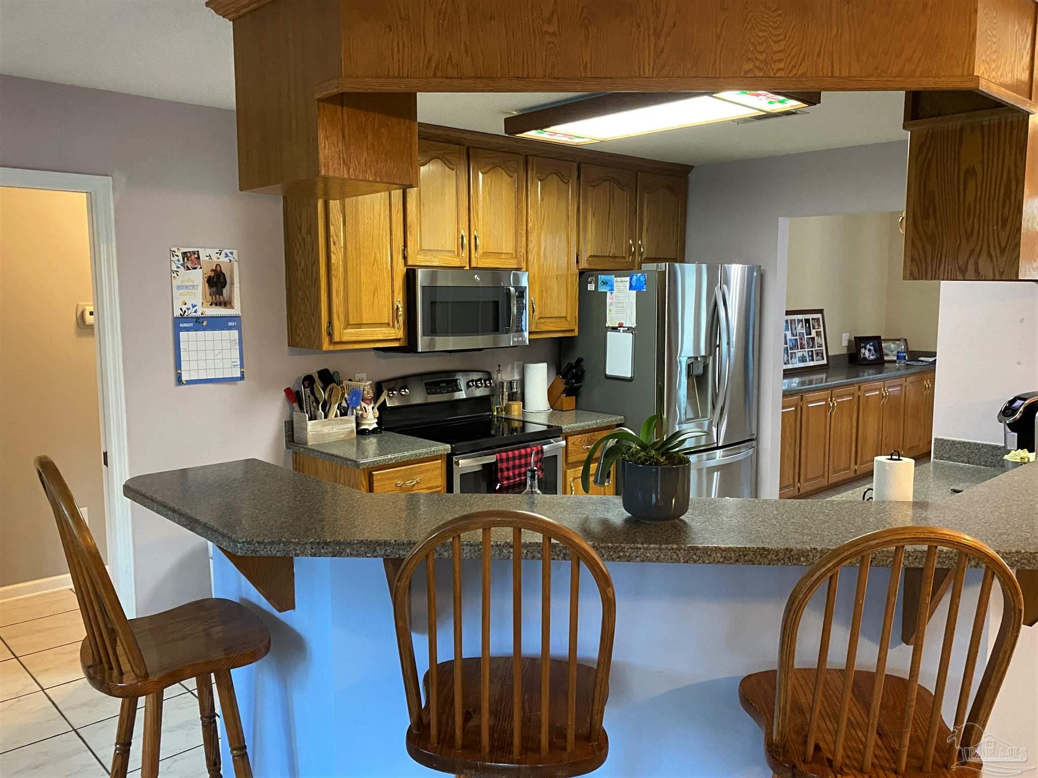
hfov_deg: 67.3
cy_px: 389
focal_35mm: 26
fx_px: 779
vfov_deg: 53.0
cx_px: 519
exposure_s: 1/60
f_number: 1.8
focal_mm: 4.25
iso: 400
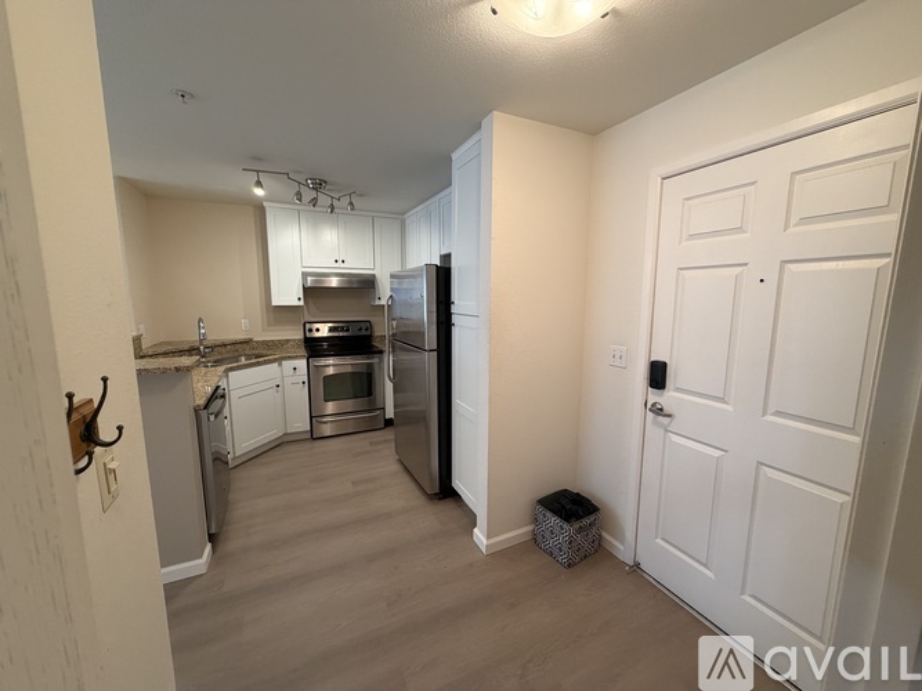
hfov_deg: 102.1
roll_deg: -0.3
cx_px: 461
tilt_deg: -8.0
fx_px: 373
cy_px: 346
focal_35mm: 14
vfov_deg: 85.7
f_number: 2.2
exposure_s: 1/60
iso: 200
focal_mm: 2.22
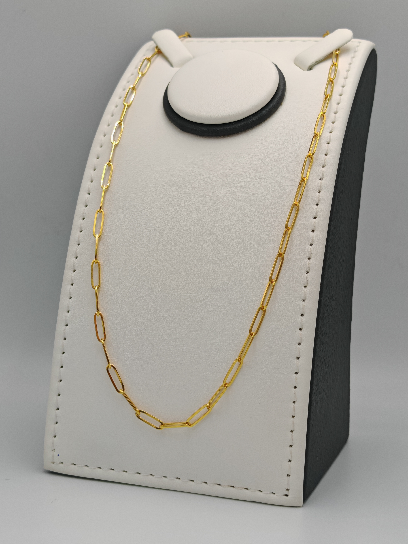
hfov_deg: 21.6
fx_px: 1069
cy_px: 272
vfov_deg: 28.6
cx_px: 204
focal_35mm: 68
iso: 50
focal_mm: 6.83
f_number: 2
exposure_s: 1/440
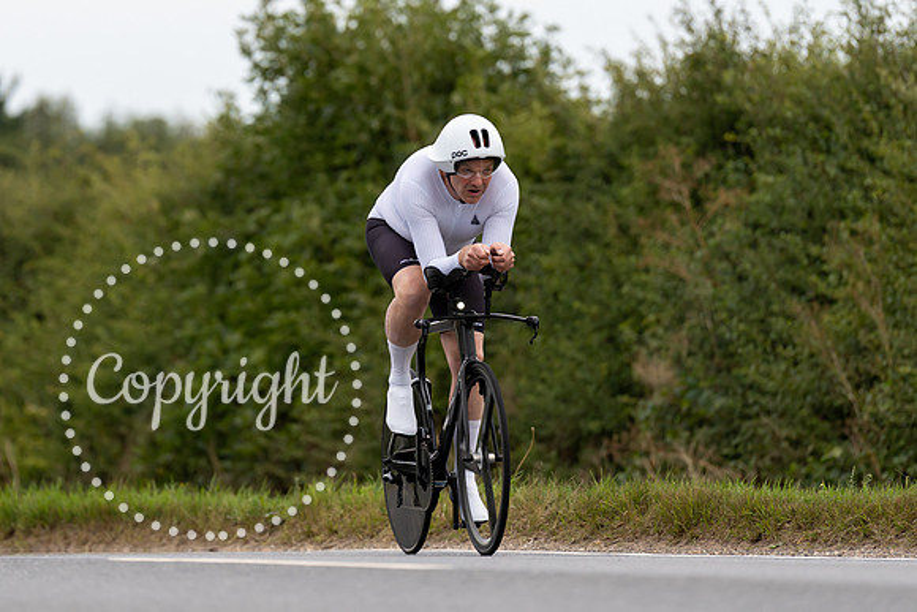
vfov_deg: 4.7
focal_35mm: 294
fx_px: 7493
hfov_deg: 7.0
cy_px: 188
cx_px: 383
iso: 400
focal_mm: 200
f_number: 3.2
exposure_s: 1/640
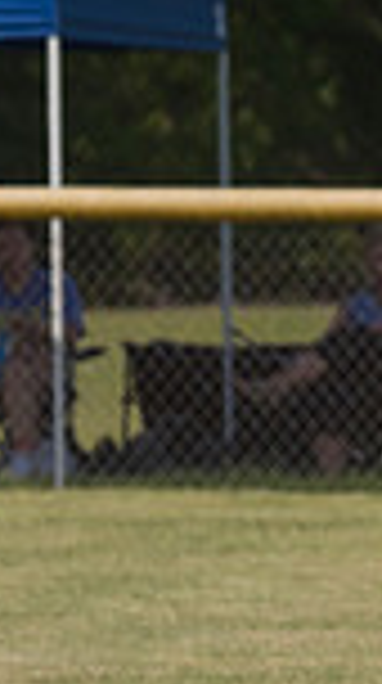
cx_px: 1200
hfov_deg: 1.2
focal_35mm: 1020
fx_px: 18450
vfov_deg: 2.1
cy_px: 382
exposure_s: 1/1600
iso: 250
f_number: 5.6
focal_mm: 170
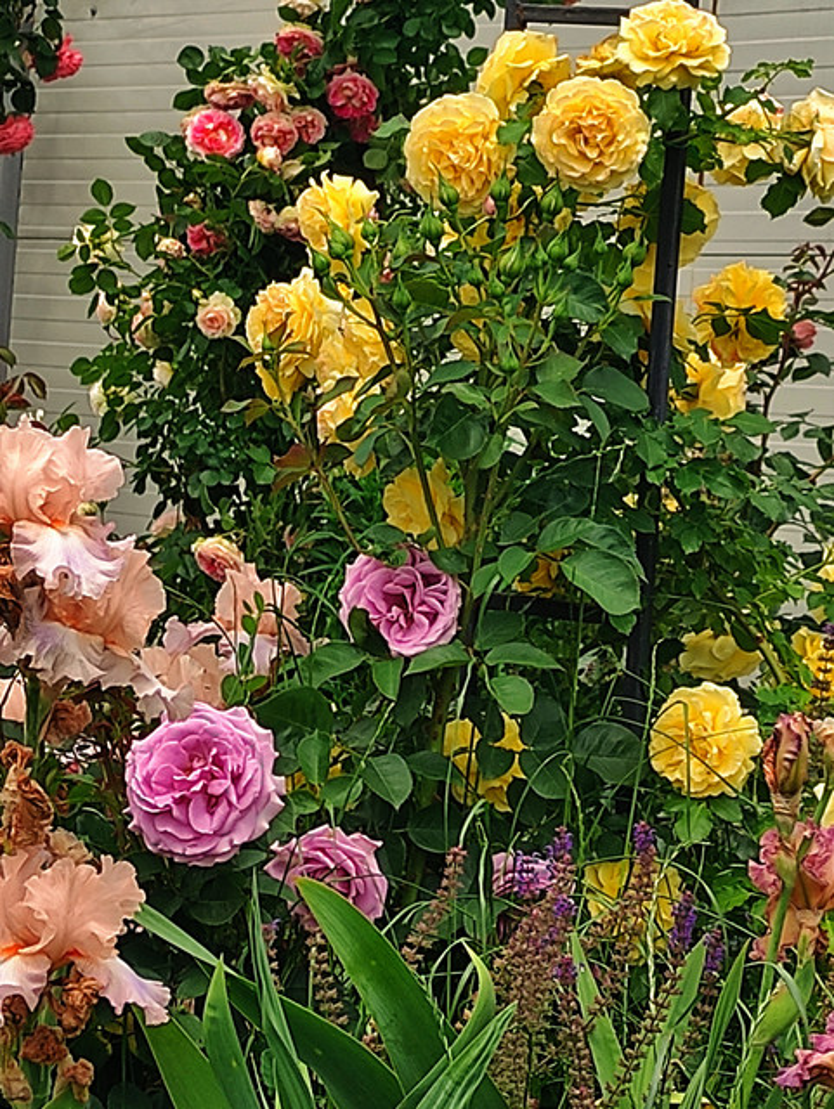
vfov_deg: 69.4
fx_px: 802
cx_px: 417
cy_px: 554
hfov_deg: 54.9
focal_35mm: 25
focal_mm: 5.43
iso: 50
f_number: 1.89
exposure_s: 1/1243
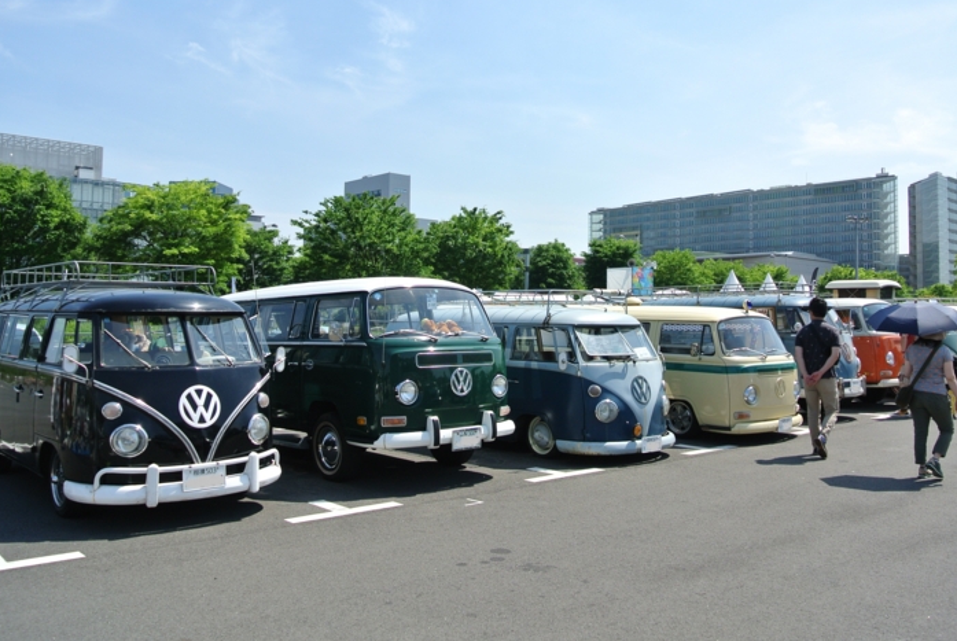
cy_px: 298
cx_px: 498
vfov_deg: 42.4
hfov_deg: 60.2
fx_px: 825
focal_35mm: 31
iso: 100
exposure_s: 1/640
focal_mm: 10
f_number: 4.5
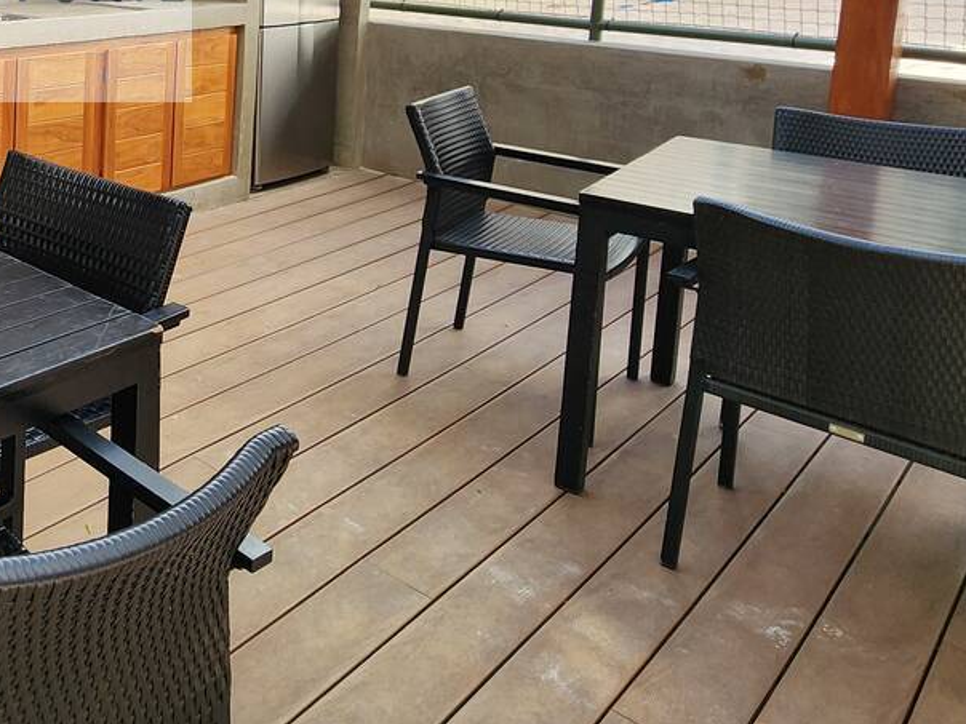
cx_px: -96
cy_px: 6
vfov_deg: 40.1
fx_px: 865
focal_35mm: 31
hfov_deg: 44.5
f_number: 2.2
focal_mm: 2.2
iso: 50
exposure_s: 1/260
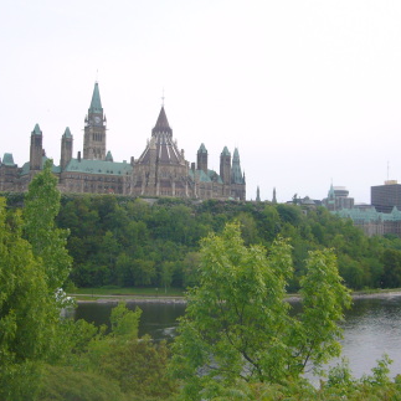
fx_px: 642
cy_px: 226
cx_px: 205
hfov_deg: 34.7
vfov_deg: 34.6
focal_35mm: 49
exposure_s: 1/250
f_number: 5.6
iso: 80
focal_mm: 4.6
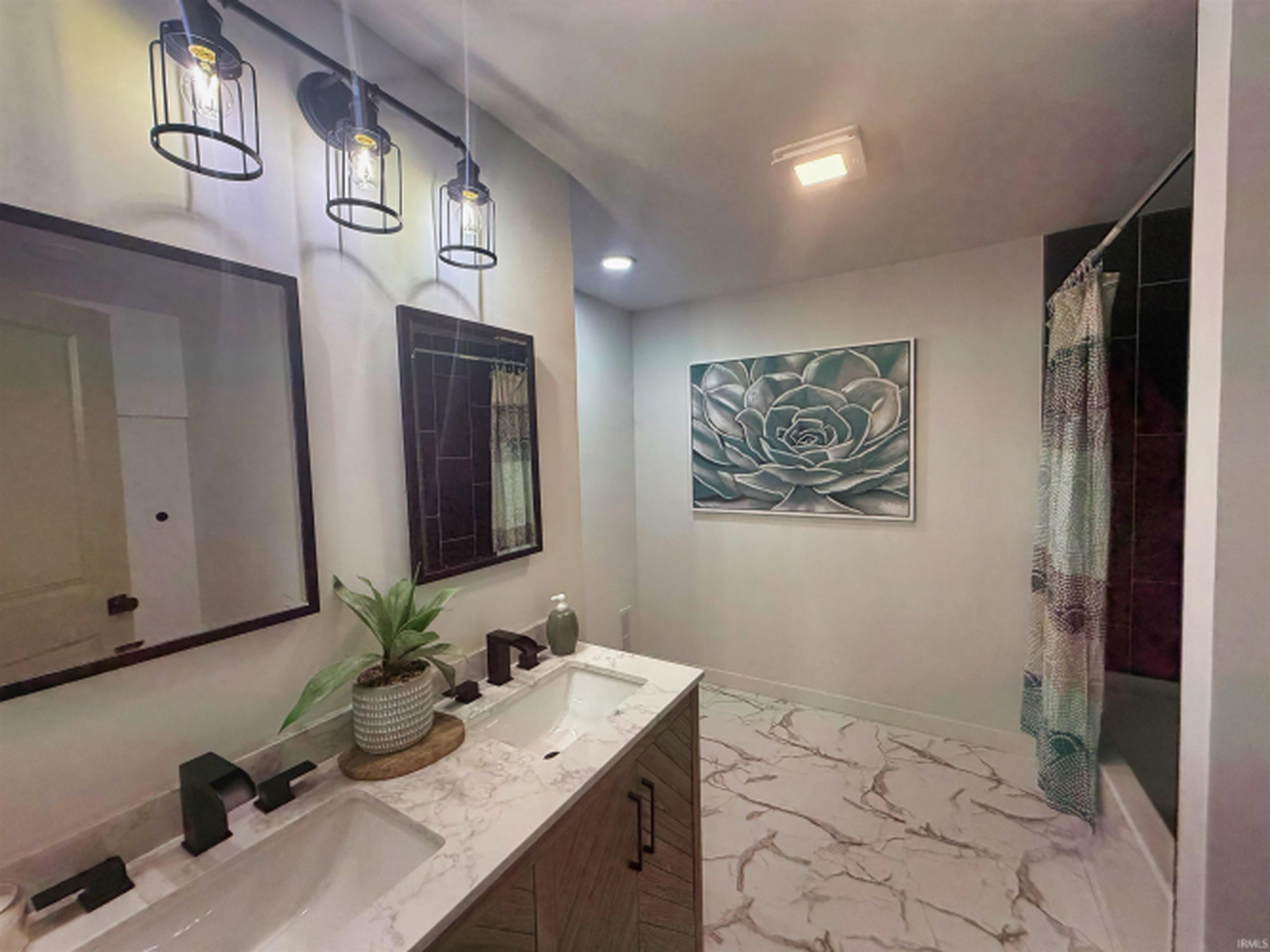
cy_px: 476
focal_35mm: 14
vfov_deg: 85.7
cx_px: 635
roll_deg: +2.0
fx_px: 514
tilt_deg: -2.7
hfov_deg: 102.1
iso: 100
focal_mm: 2.22
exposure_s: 1/121
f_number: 2.2
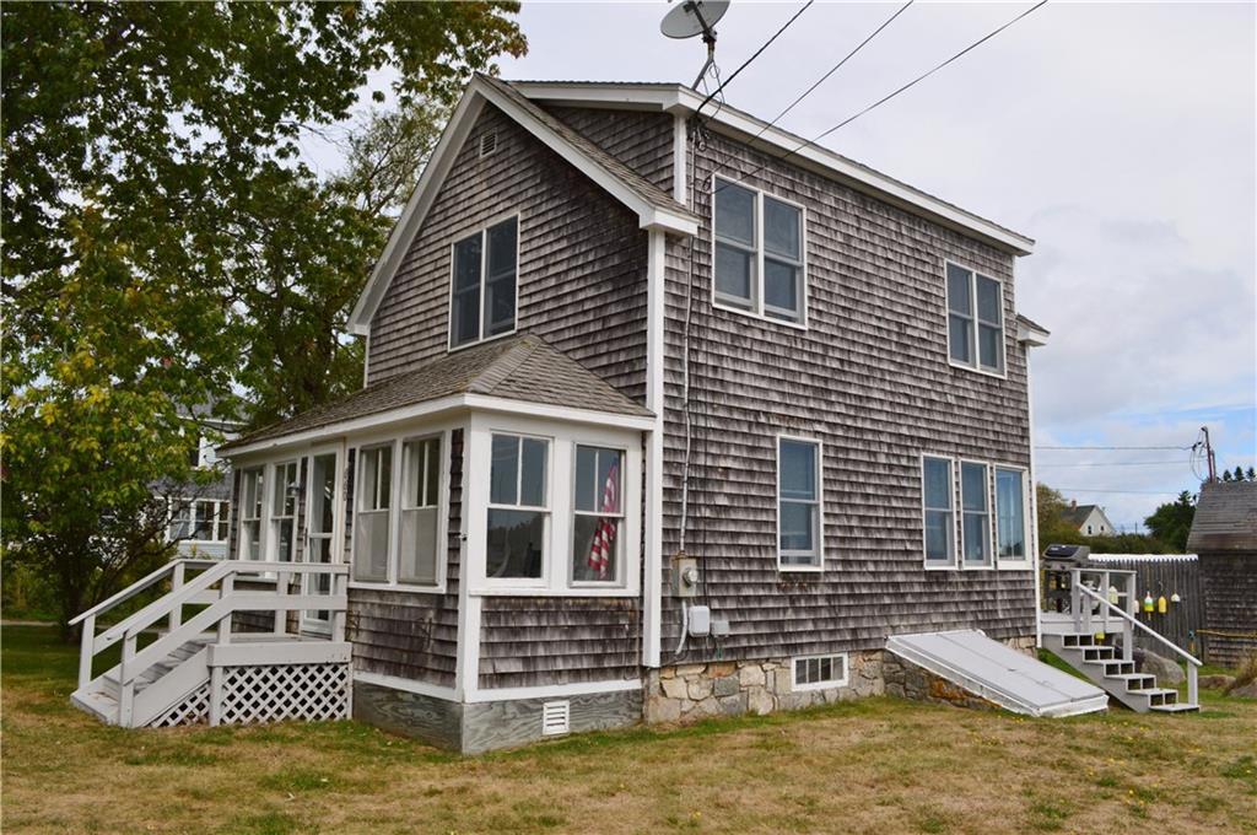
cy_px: 418
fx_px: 942
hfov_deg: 67.4
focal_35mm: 27
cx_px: 628
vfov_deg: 47.8
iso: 400
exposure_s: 1/400
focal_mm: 18
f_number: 11
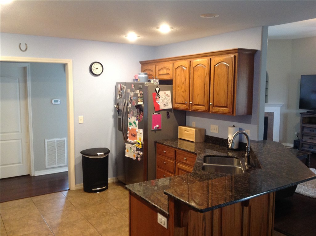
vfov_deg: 40.6
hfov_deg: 52.7
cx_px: 158
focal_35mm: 35
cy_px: 118
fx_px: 319
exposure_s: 1/15
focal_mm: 4.28
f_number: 2.4
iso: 160
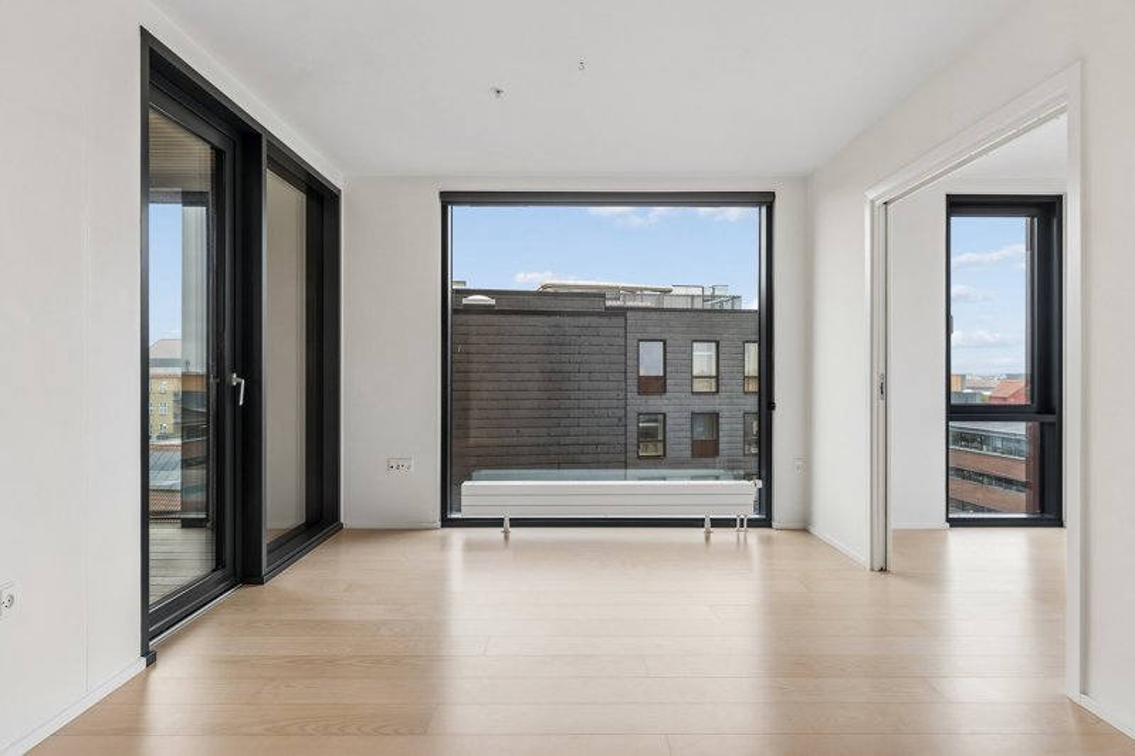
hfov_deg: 79.2
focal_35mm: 22
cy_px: 378
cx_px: 568
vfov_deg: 57.8
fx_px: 686
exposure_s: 1/8
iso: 200
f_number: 8
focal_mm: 14.5
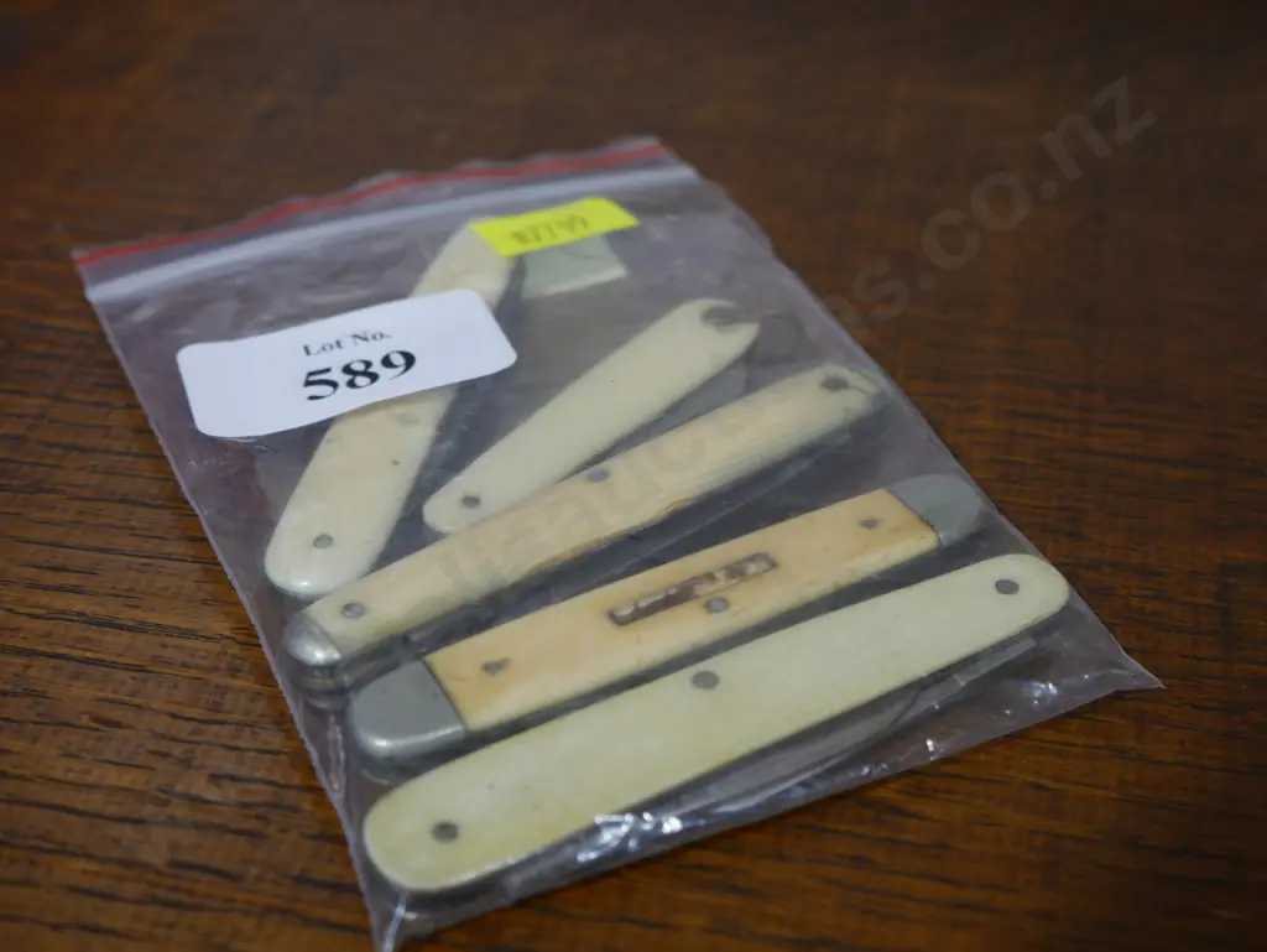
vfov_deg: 28.1
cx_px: 634
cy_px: 476
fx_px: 1904
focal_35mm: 52
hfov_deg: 36.8
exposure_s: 1/60
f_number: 5.3
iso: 500
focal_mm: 26
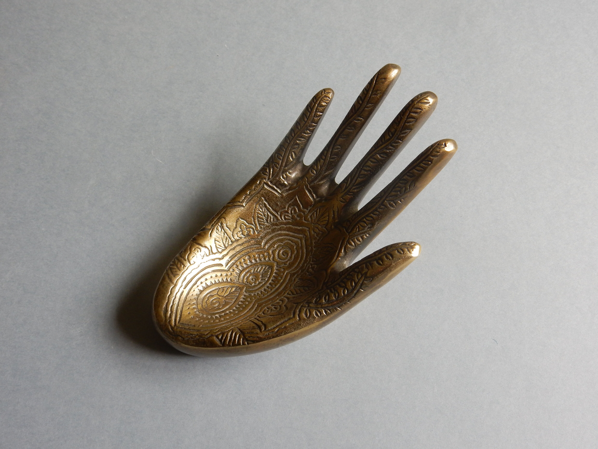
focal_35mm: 36
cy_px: 224
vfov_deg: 39.7
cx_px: 299
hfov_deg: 51.4
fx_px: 622
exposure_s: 1/30
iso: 125
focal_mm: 6.4
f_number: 4
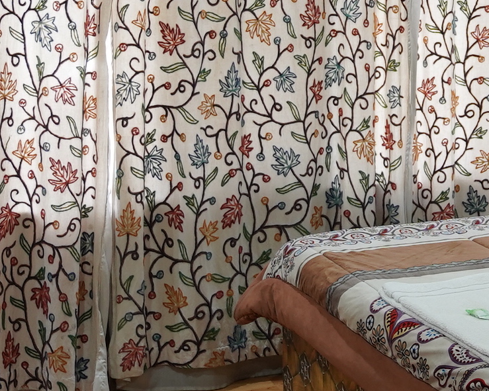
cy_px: -1
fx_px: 1230
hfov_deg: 21.9
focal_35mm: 85
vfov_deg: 17.6
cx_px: 446
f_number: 2.8
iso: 640
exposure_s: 1/60
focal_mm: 17
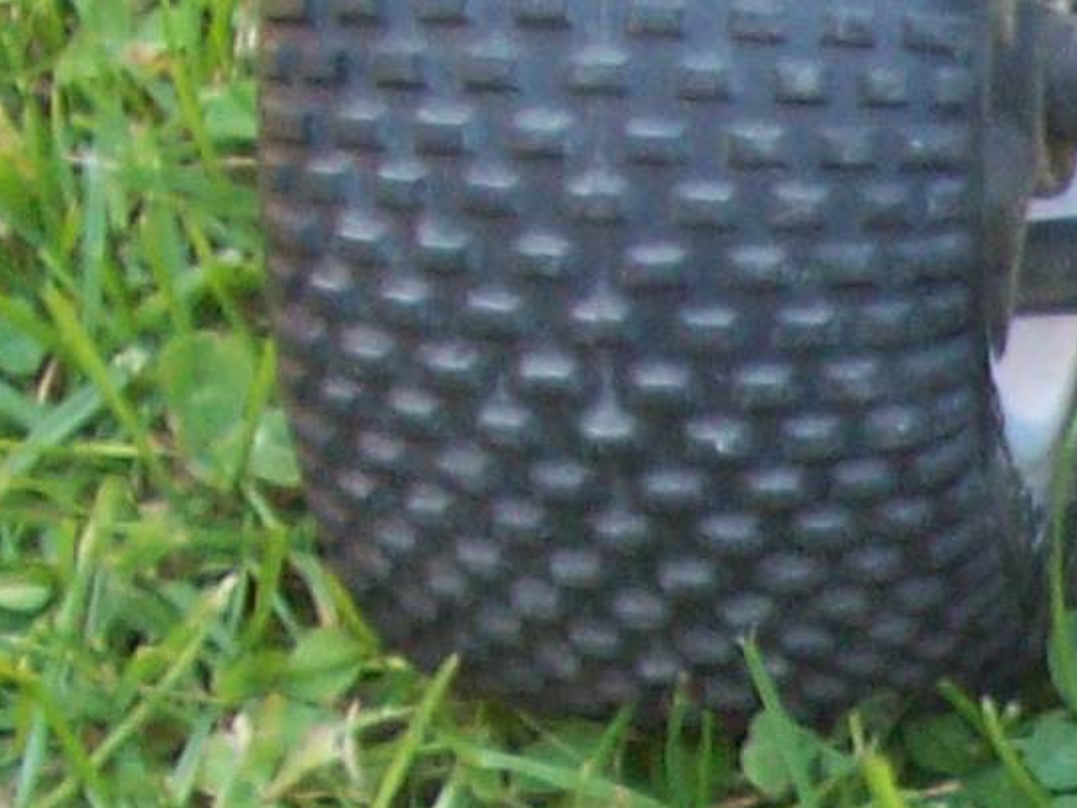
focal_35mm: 226
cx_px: 2212
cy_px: 1668
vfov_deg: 6.4
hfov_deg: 8.3
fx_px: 7031
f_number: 2.8
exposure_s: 1/58.6
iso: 80
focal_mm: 6.2
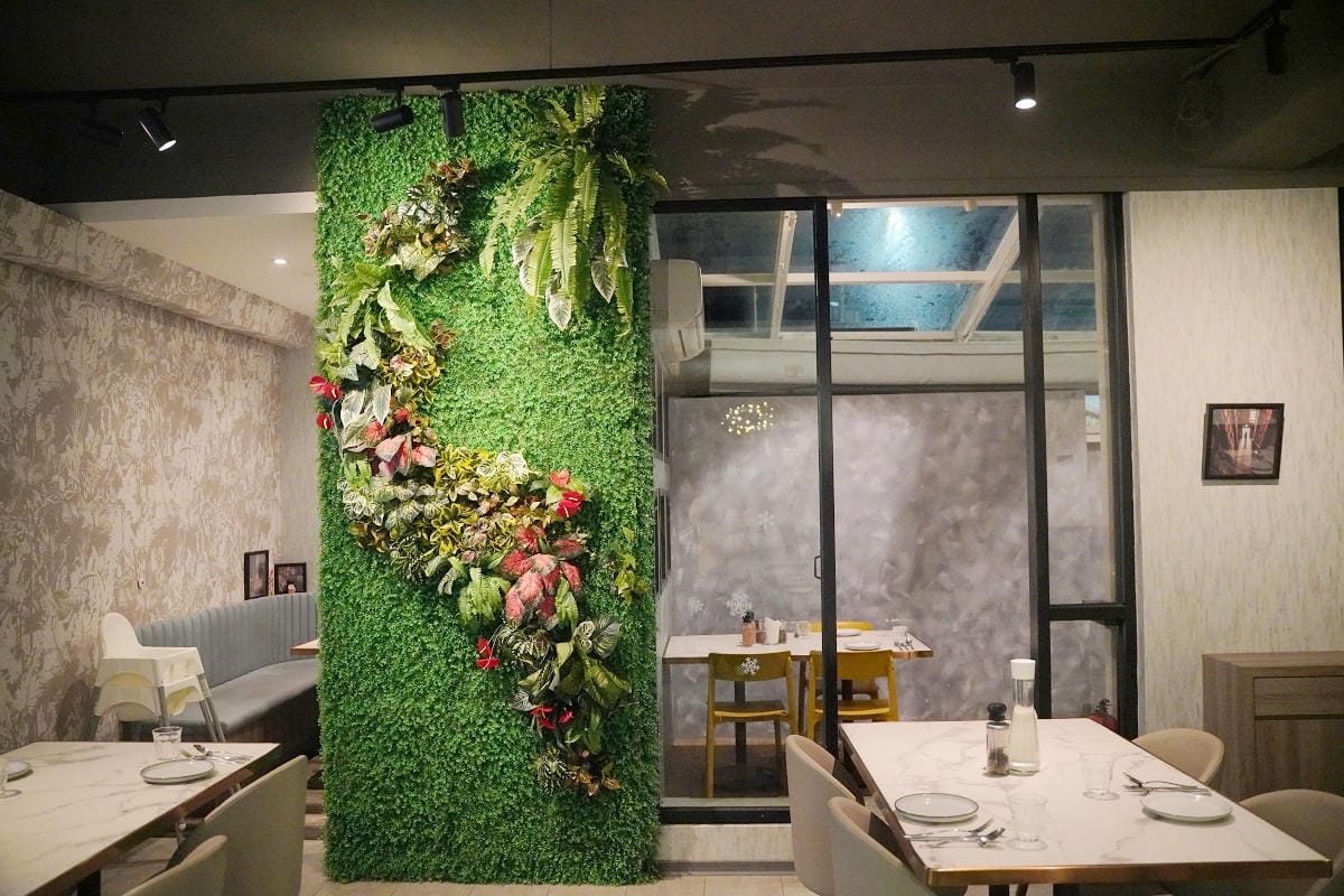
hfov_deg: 65.5
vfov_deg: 46.4
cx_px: 672
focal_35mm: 28
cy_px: 448
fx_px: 1045
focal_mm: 28
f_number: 2.8
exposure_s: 1/125
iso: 12800
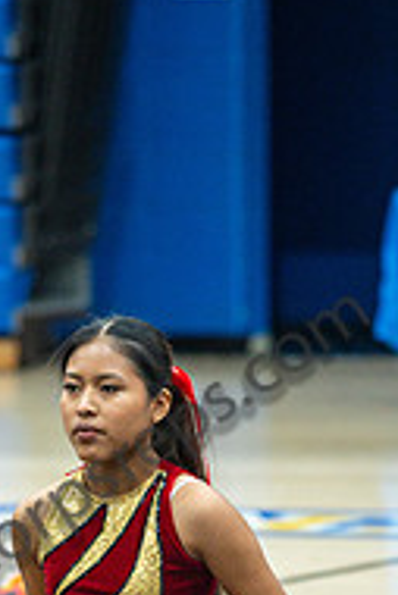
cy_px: 510
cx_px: 91
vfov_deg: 4.4
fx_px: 7829
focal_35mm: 473
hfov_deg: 2.9
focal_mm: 200
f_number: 4
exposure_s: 1/500
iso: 6400
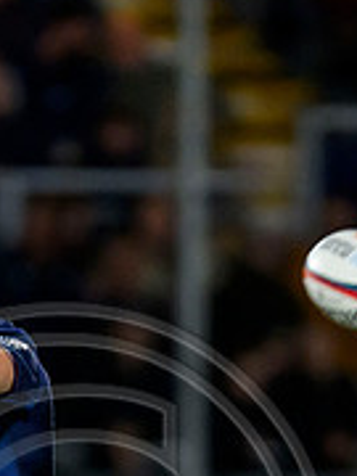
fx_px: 30376
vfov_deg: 0.9
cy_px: 608
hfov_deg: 0.7
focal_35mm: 2209
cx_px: 147
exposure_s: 1/1250
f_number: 4
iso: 6400
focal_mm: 560
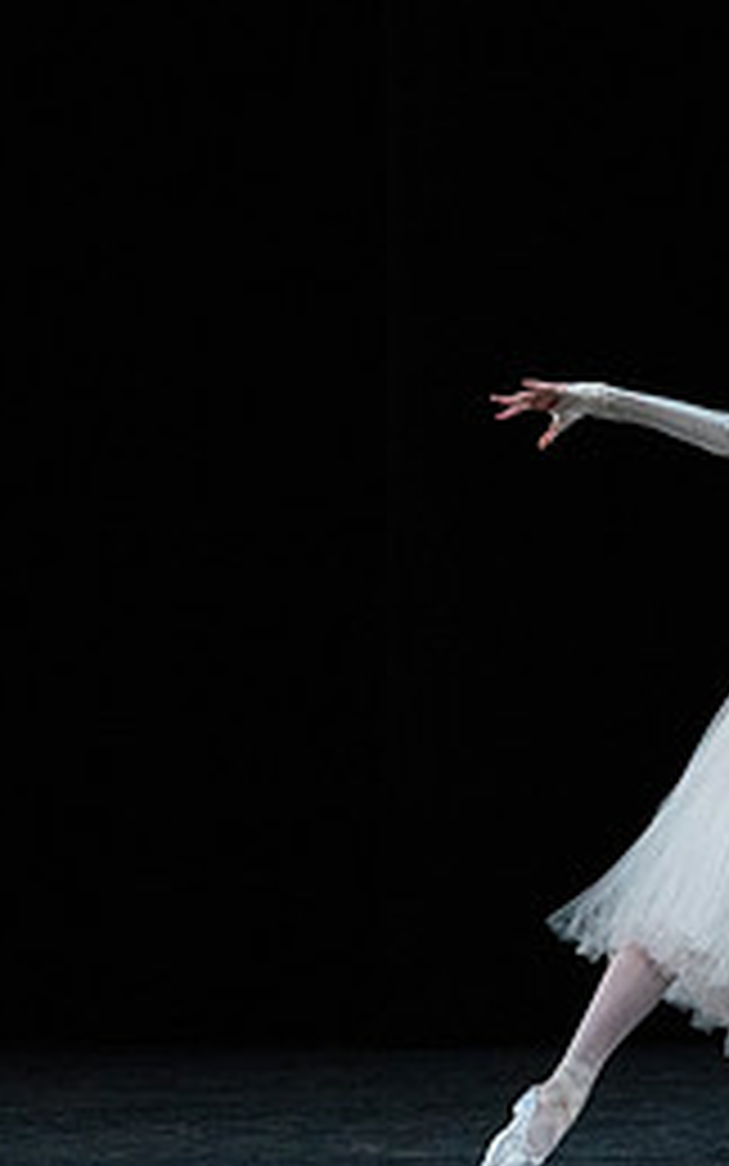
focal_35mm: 456
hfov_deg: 2.9
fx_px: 14487
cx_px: 900
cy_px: 394
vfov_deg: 4.6
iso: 16000
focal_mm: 200
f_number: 5.6
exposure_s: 1/400
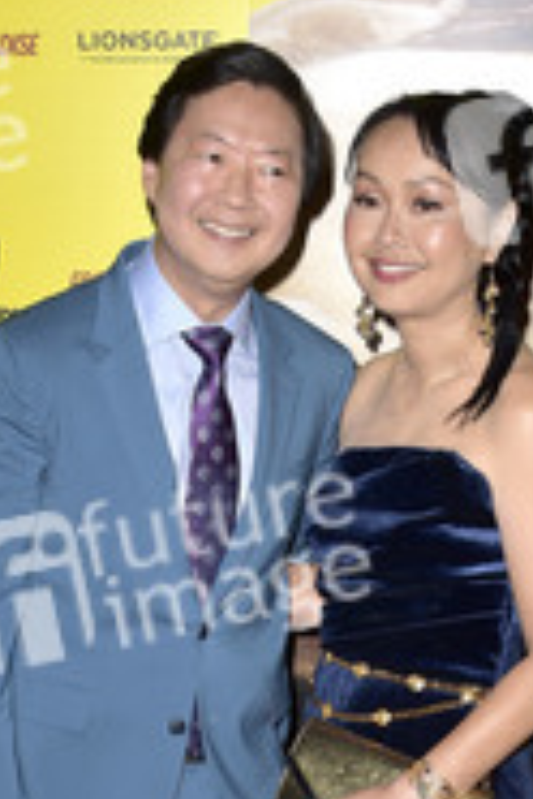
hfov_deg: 19.7
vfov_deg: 27.6
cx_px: 277
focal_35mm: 69
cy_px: 790
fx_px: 1532
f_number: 6.3
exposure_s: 1/250
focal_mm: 32
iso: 250
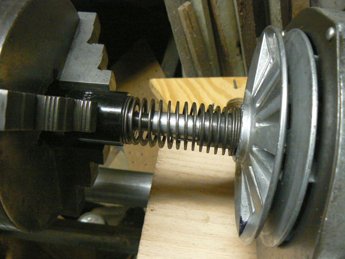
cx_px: 172
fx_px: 359
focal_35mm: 36
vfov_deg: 39.7
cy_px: 130
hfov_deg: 51.4
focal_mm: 6
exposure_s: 1/15
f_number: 2.8
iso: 400
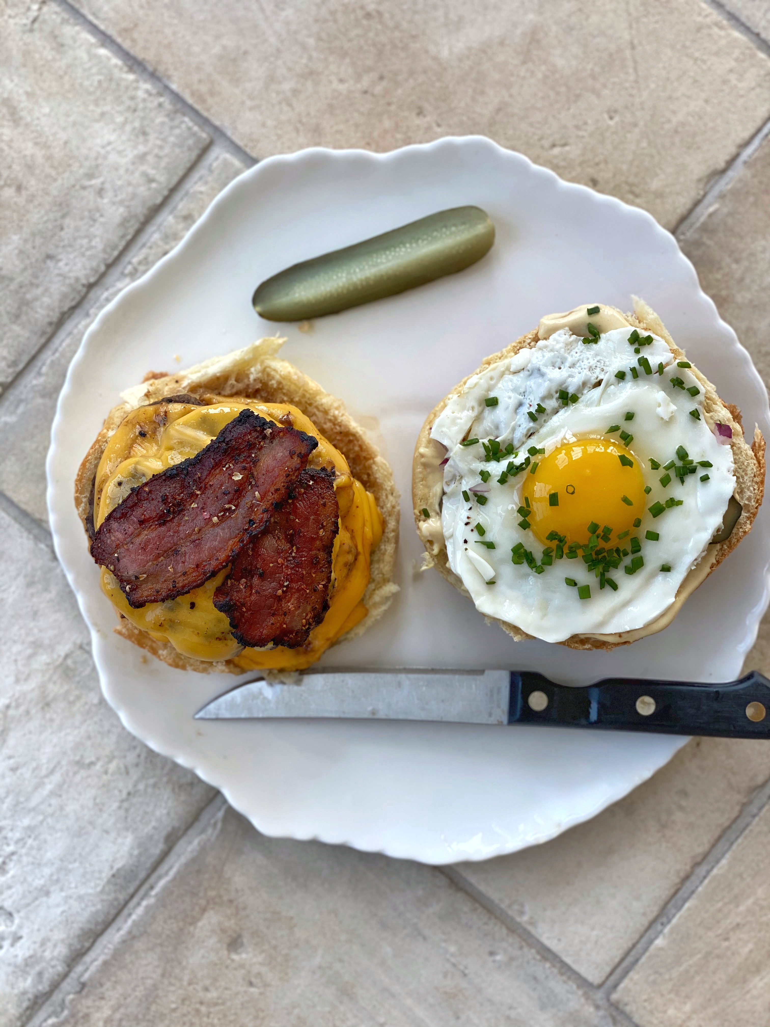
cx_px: 385
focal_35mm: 52
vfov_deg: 36.8
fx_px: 1542
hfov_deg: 28.0
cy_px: 514
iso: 20
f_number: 2
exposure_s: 1/120
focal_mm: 6
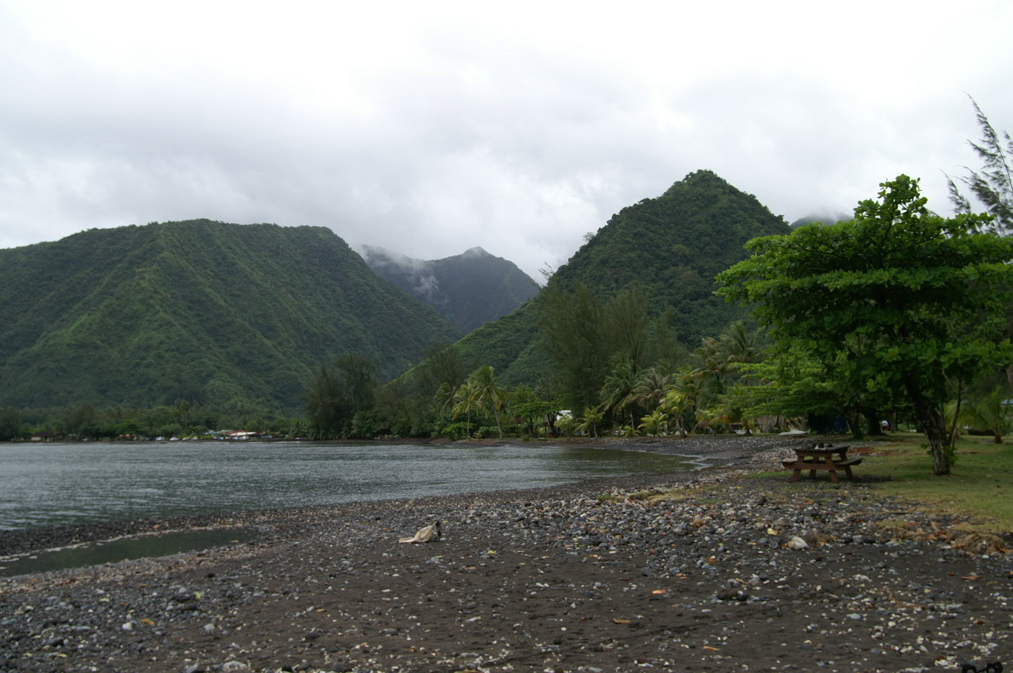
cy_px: 336
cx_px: 506
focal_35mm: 30
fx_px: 843
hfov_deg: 62.0
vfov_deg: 43.5
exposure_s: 1/300
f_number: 7.1
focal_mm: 20
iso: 100
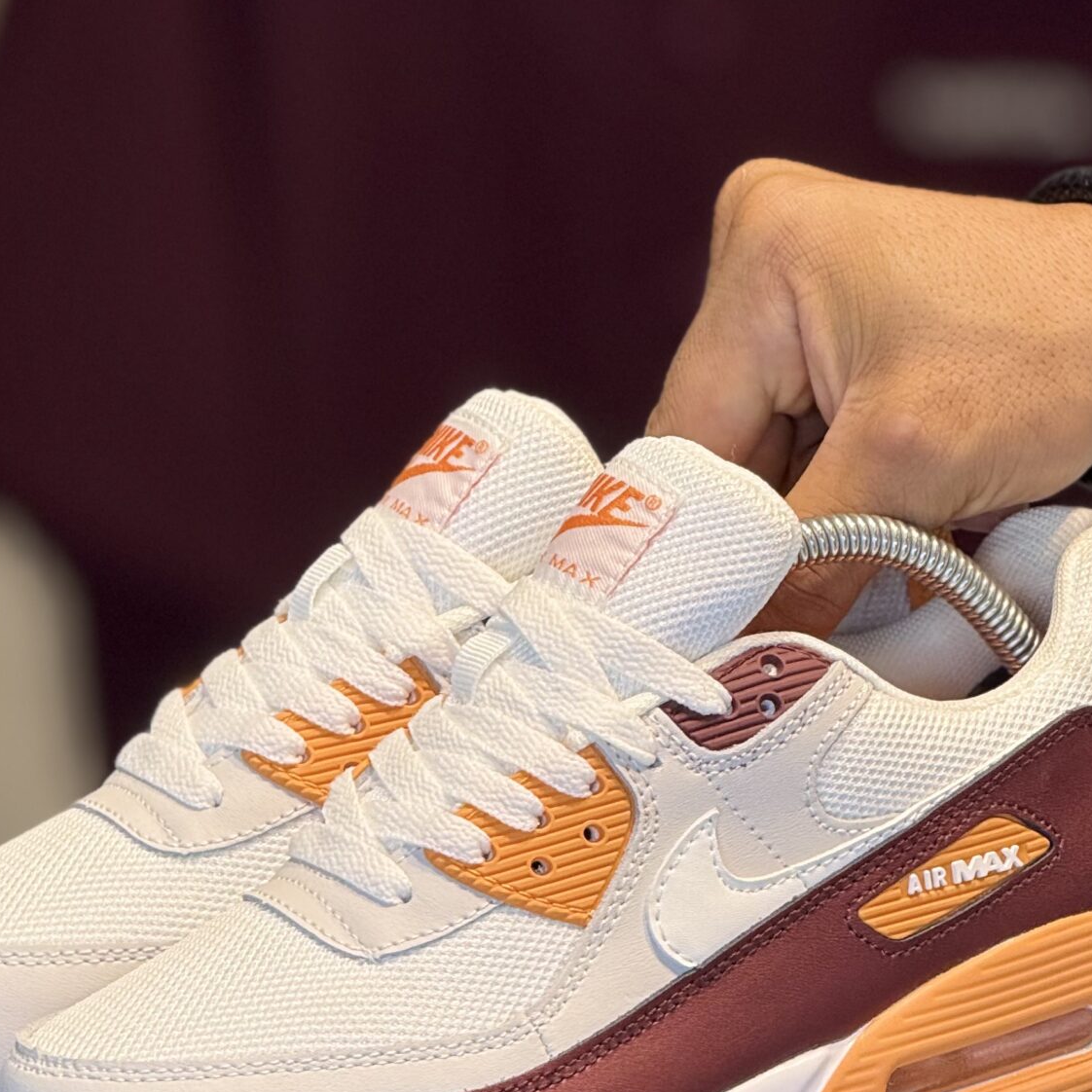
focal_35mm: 242
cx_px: 614
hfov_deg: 7.2
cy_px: 771
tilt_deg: -14.2
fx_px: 8637
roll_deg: -1.0
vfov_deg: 7.2
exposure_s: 1/100
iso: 100
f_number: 2.8
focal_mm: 15.66
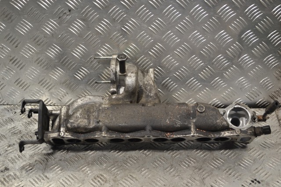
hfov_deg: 37.9
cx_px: 140
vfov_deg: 25.7
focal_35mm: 52
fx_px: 410
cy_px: 94
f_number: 5
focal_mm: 35
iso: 400
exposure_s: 1/80
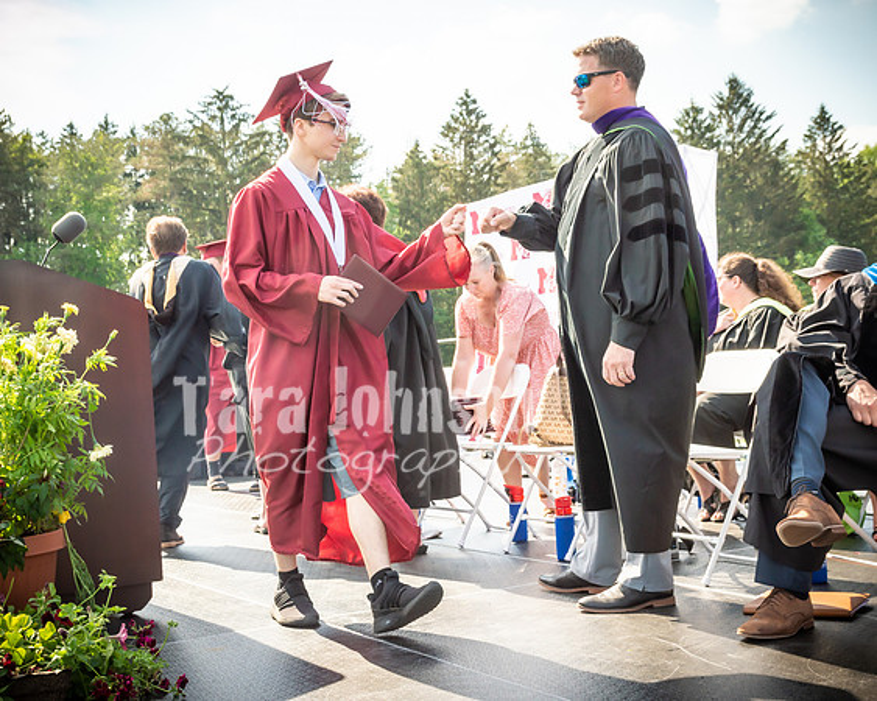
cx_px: 438
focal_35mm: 49
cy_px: 350
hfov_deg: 38.0
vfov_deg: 30.8
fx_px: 1273
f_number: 7.1
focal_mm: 29
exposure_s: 1/500
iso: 200
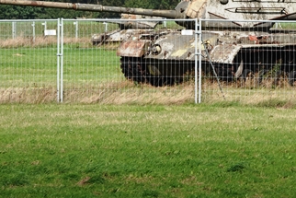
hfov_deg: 2.6
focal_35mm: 794
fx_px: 6531
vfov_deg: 1.7
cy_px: 38
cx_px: 199
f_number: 8
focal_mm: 146.76
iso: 100
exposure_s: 1/250
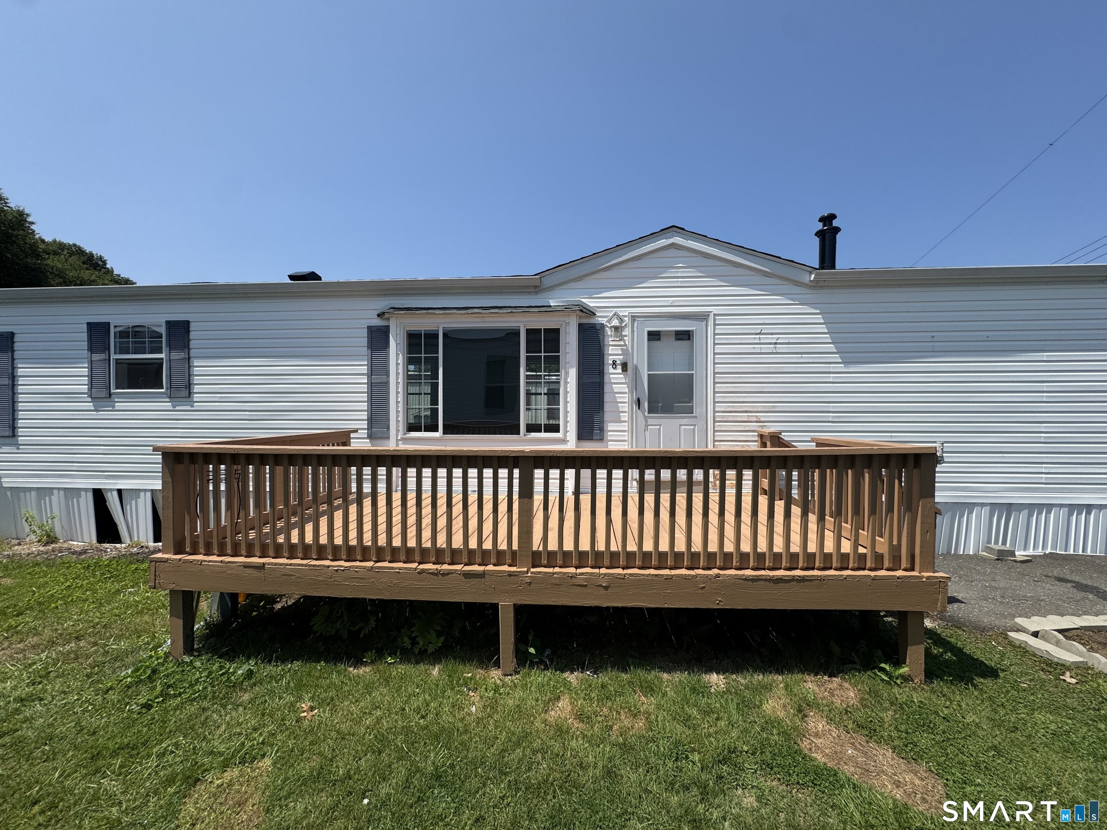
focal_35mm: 14
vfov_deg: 85.7
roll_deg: +0.4
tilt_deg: -0.1
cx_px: 554
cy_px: 415
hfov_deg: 102.1
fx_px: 448
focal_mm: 2.22
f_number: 2.2
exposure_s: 1/2674
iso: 50
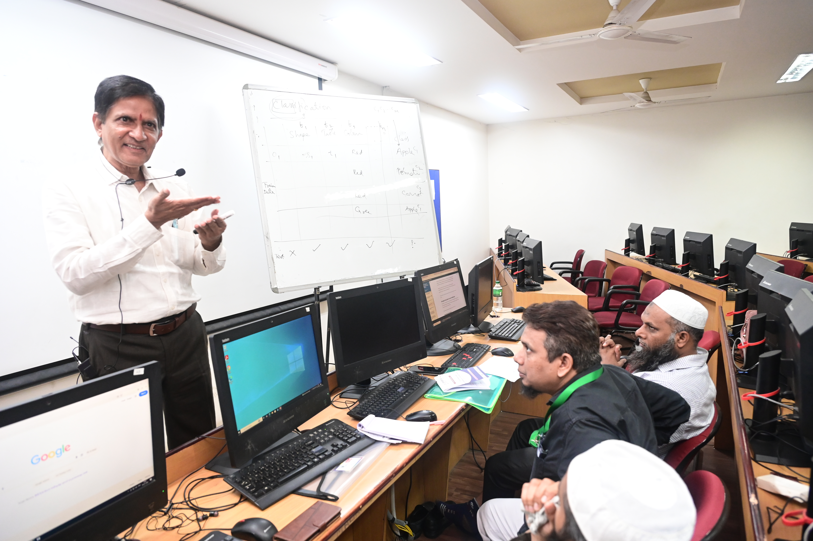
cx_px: 406
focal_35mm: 24
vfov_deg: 53.1
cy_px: 270
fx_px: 542
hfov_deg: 73.8
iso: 4000
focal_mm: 24
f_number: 4
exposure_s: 1/125
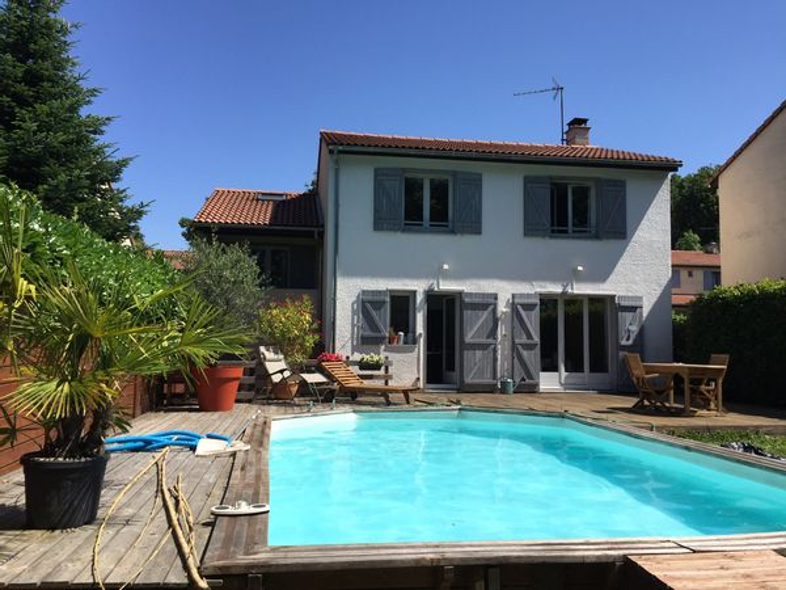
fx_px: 658
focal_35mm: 29
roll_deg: -1.1
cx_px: 393
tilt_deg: +4.3
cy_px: 295
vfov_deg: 48.2
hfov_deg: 61.7
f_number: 2.2
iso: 32
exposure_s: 1/2326
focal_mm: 4.15
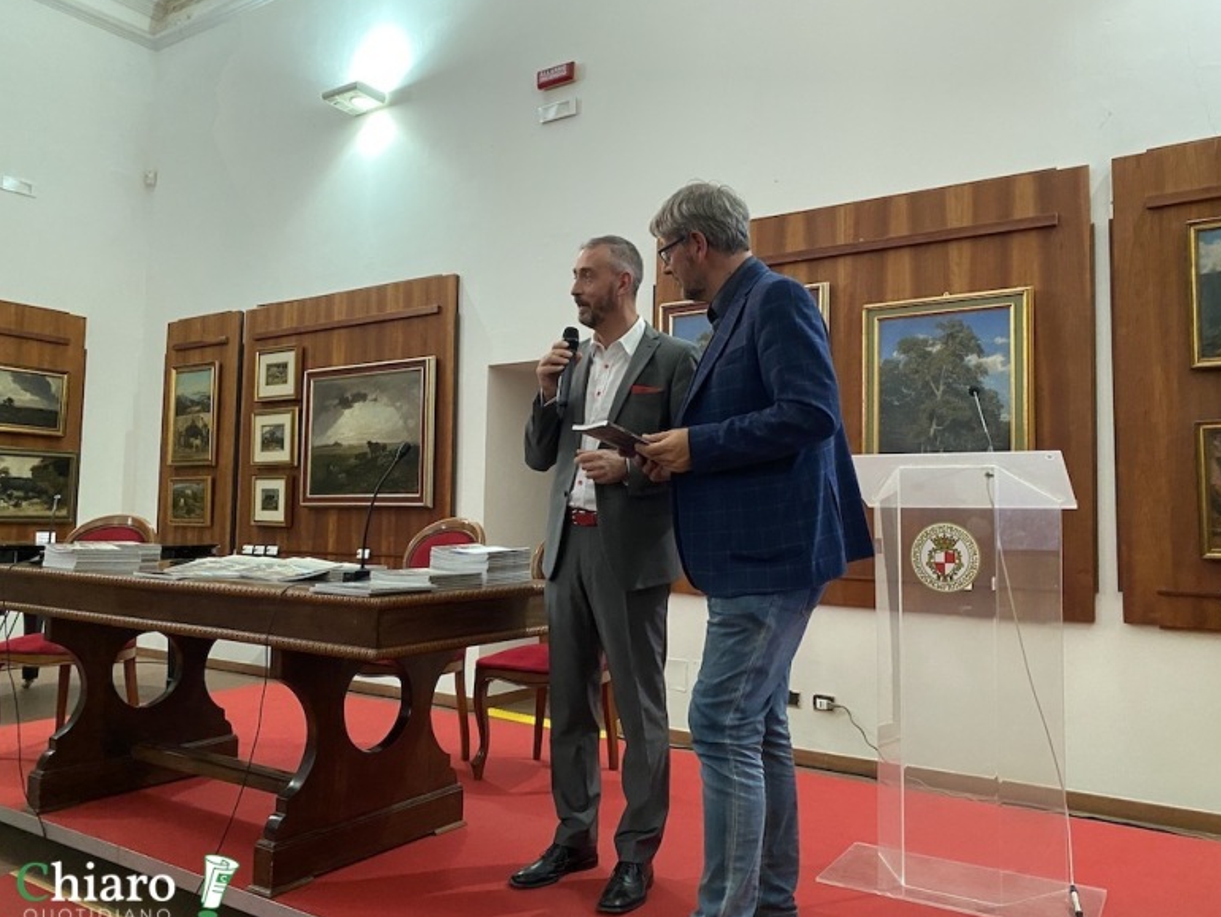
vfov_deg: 51.4
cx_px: 633
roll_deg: -0.8
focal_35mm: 27
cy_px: 454
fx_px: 953
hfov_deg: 65.3
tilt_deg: +4.1
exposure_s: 1/50
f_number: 1.8
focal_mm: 4.25
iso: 500
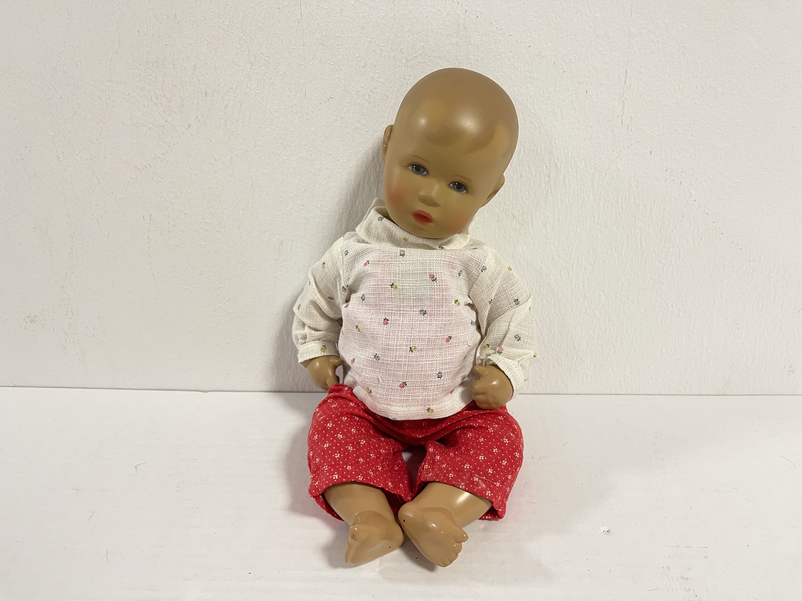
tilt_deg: -18.6
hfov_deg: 69.4
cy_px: 300
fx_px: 579
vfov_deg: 54.9
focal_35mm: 25
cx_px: 401
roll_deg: +0.6
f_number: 1.6
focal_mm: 5.1
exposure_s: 1/50
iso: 100
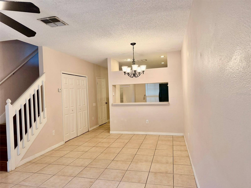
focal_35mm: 24
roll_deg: +2.6
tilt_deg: -1.0
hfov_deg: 71.6
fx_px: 174
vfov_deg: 56.8
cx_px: 126
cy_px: 94
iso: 200
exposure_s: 1/177
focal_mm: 6.76
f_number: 1.78
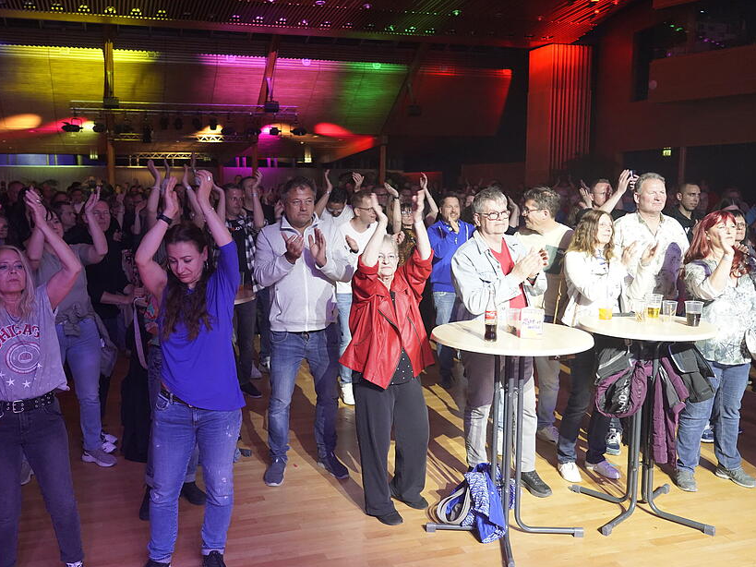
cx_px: 336
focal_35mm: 33
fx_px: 721
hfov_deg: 55.2
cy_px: 288
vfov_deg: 42.9
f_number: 4
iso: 5000
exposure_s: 1/160
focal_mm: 30
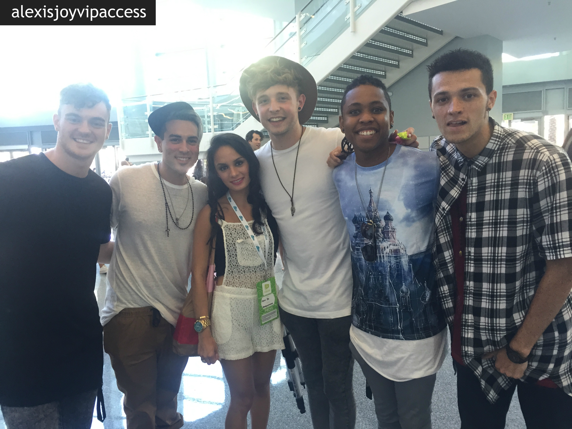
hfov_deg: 61.7
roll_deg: +2.2
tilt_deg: -5.8
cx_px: 286
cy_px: 214
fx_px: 479
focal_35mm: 29
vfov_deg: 48.2
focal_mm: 4.15
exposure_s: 1/30
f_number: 2.2
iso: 80
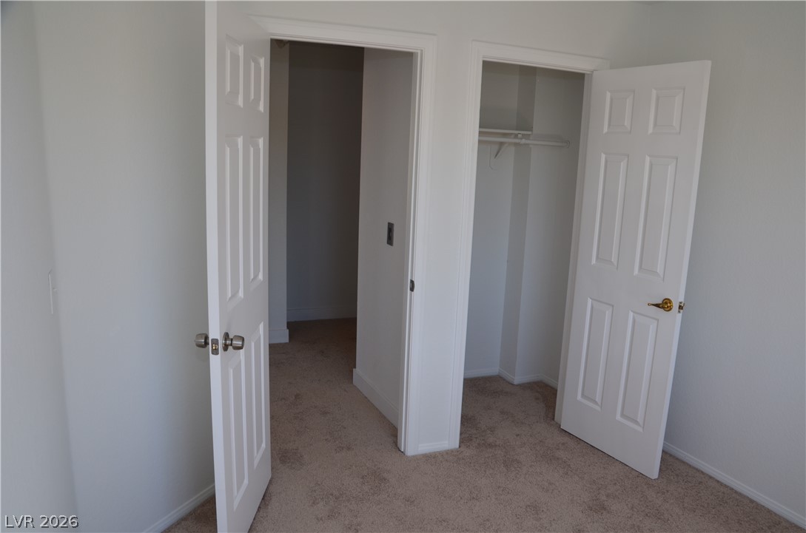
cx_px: 403
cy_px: 266
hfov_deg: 62.0
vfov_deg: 43.4
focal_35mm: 30
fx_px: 670
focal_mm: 20
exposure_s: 1/80
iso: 200
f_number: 10
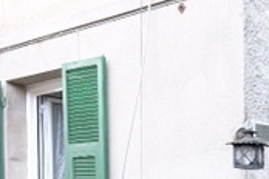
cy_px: 227
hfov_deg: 24.8
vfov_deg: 18.5
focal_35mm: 69
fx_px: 516
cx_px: 365
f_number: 4
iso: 800
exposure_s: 1/50
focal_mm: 10
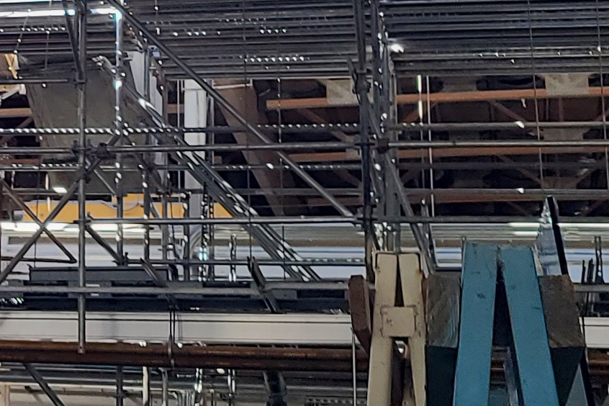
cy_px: -34
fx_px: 2081
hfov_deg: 15.0
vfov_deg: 11.0
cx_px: -391
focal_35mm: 123
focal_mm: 7
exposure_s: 1/116
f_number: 1.8
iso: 16
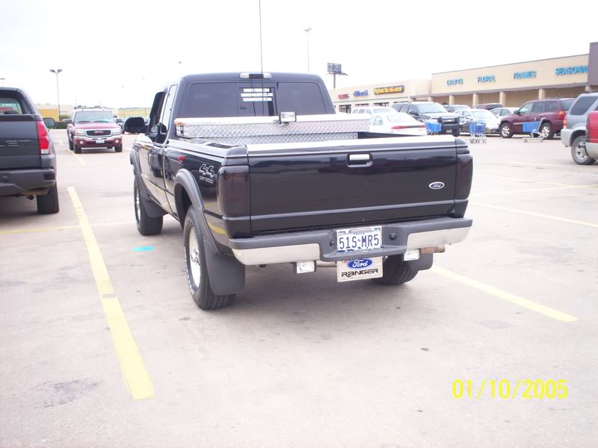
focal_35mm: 36
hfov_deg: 51.4
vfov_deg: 39.7
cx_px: 299
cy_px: 224
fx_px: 622
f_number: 4.5
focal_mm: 6
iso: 100
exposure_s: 1/78
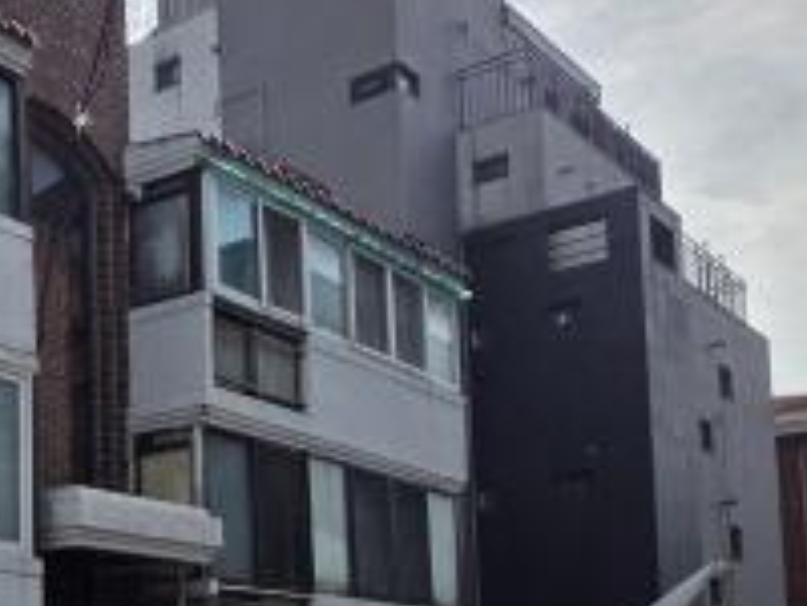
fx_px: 1212
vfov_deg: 26.1
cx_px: -226
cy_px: 646
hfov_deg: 29.9
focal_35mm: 52
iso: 40
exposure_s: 1/4518
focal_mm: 2.2
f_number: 1.9
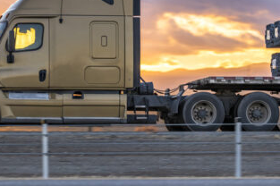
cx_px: 102
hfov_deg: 7.7
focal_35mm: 268
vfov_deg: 5.1
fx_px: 2082
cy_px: 46
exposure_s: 1/320
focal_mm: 105
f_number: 2.8
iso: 64
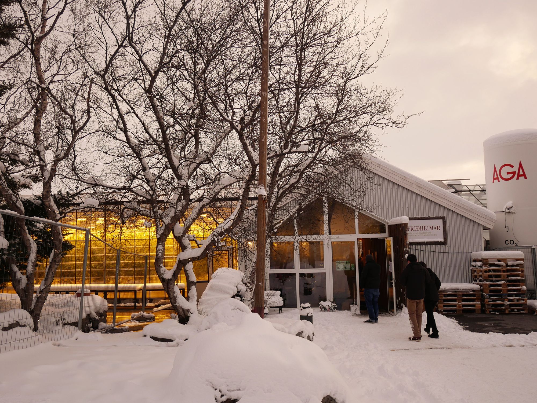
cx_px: 268
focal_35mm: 32
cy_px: 202
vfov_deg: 44.2
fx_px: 497
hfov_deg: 56.8
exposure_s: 1/160
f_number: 4
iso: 250
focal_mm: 16
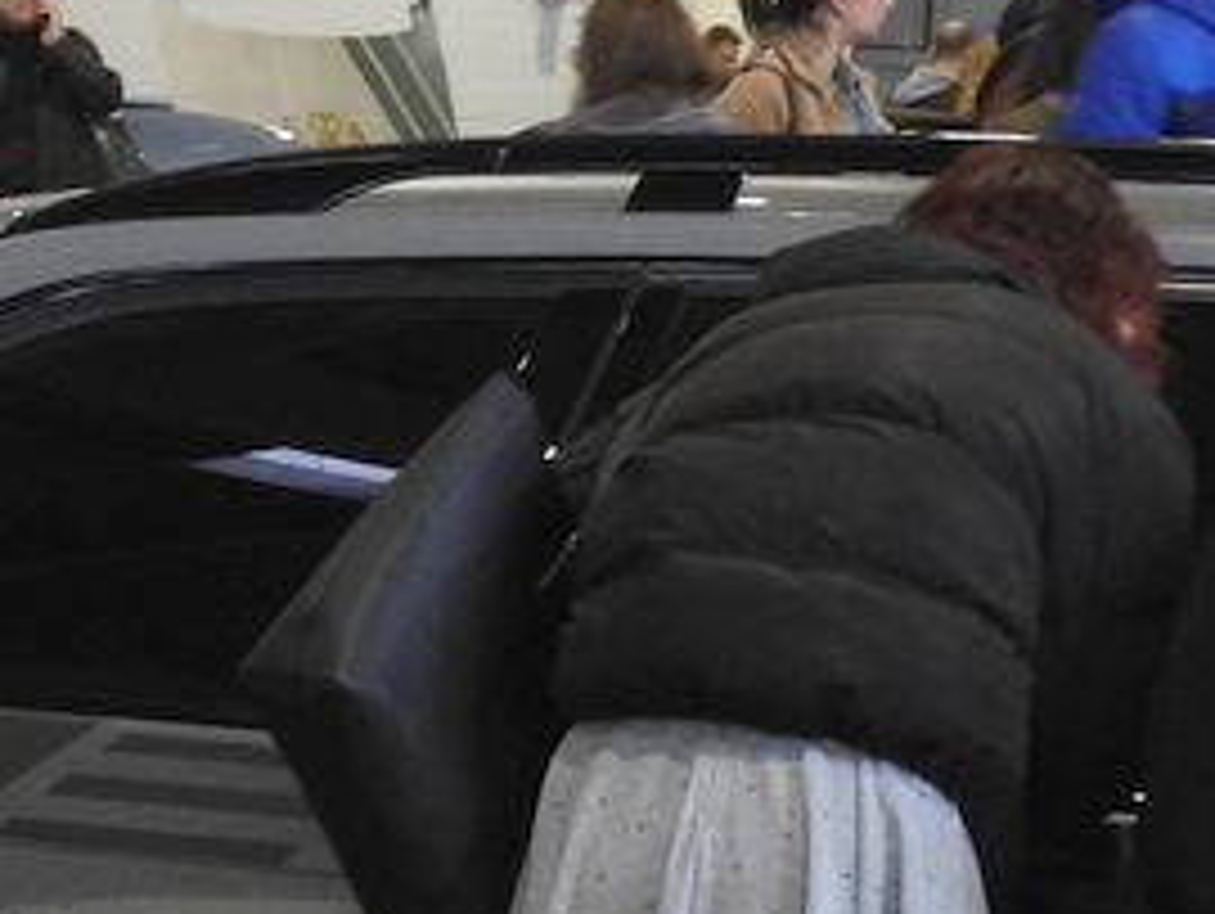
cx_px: -1296
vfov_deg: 6.6
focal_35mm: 222
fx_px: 7799
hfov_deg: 8.4
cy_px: 1454
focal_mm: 9
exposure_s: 1/30
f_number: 4
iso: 320
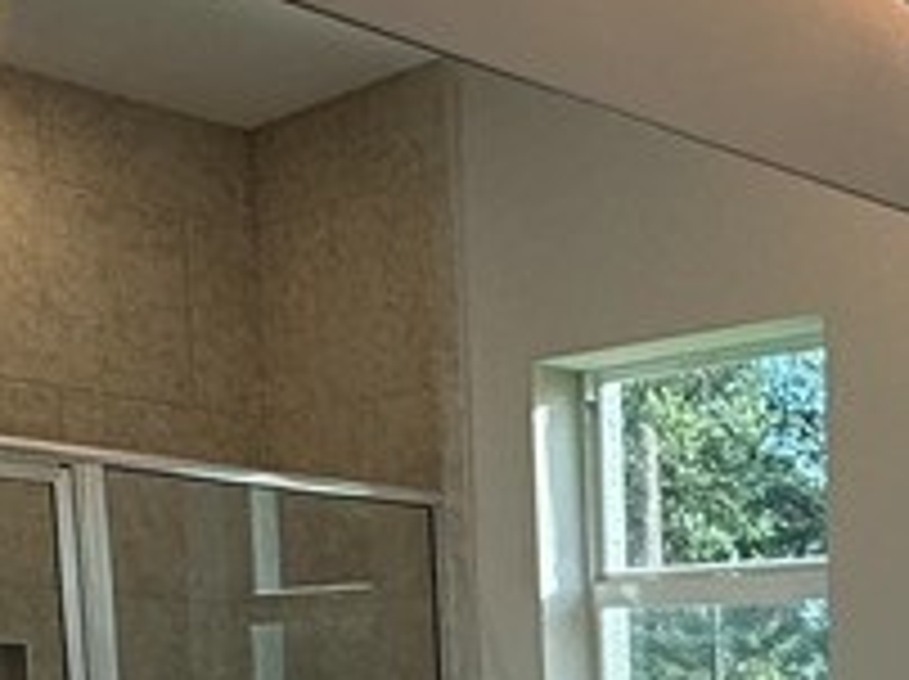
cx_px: 1179
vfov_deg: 18.5
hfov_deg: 24.1
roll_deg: -0.8
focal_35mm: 71
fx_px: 1862
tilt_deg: -8.7
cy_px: 991
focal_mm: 2.22
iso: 64
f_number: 2.2
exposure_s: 1/179
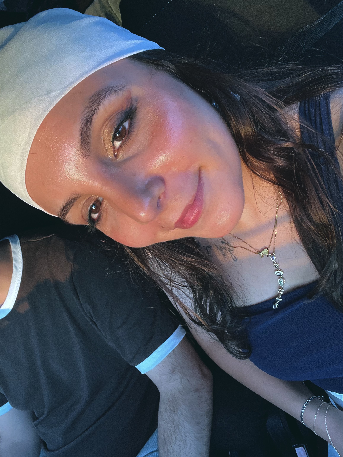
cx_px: 172
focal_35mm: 30
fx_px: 396
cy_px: 228
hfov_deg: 46.8
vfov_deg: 60.0
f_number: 2.2
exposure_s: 1/121
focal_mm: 2.71
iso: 80
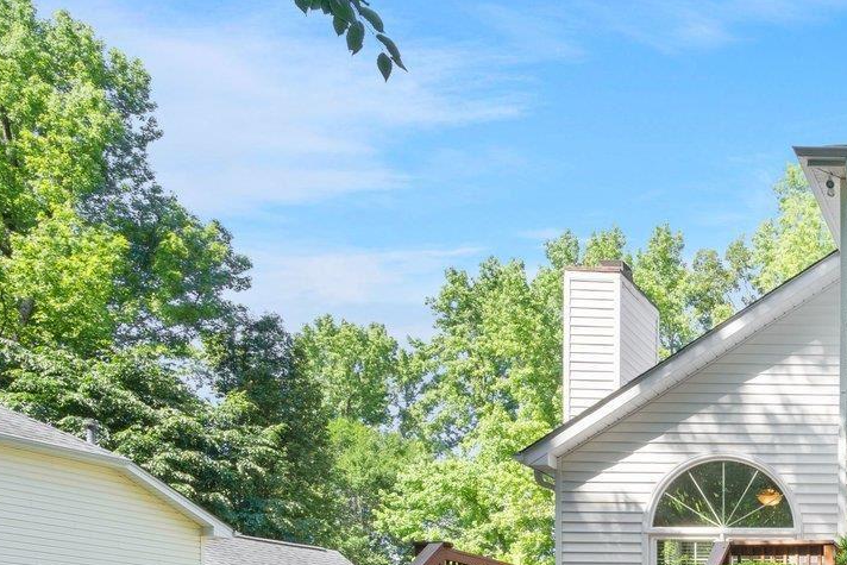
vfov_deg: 25.8
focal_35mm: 46
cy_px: 696
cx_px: 1108
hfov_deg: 32.1
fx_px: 1082
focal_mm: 16
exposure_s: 1/40
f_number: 9
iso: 200
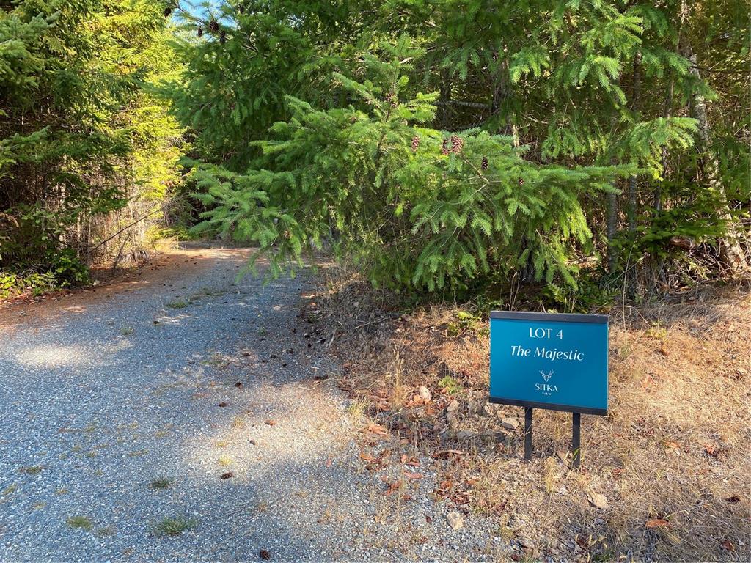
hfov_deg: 67.3
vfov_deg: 53.1
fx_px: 564
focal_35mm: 26
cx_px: 376
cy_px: 282
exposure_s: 1/316
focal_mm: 4.25
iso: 32
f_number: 1.8
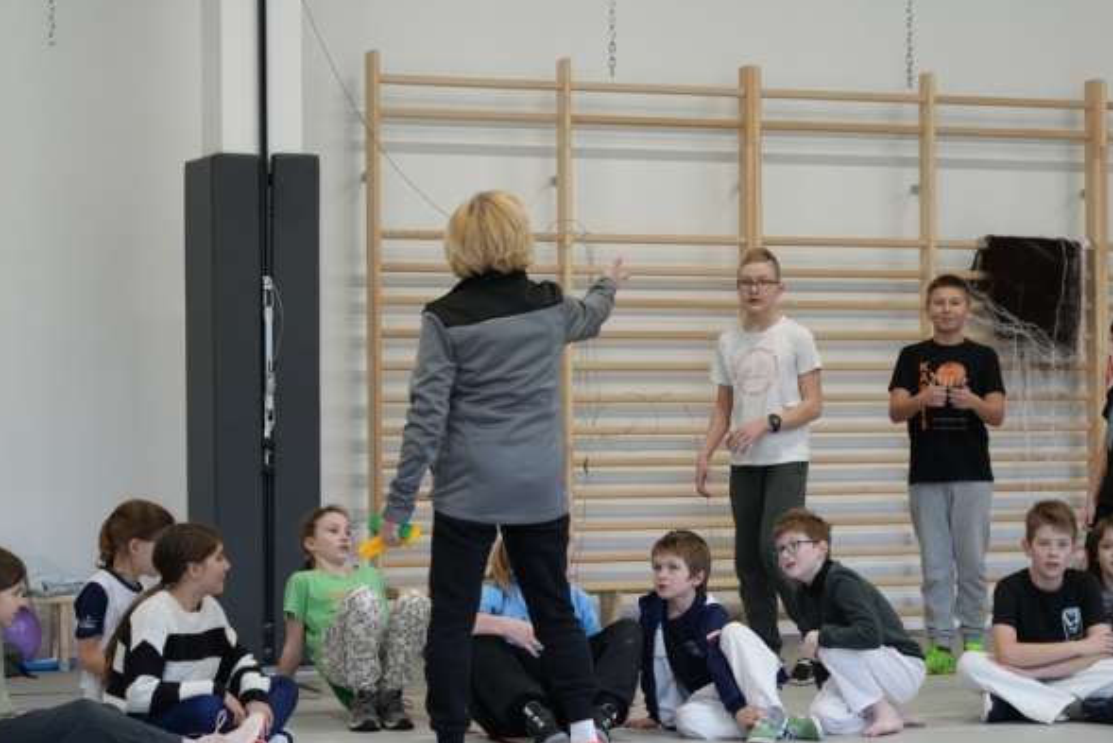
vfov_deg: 14.4
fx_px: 2938
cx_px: 556
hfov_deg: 21.5
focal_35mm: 95
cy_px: 436
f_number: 4
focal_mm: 70
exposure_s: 1/160
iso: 800
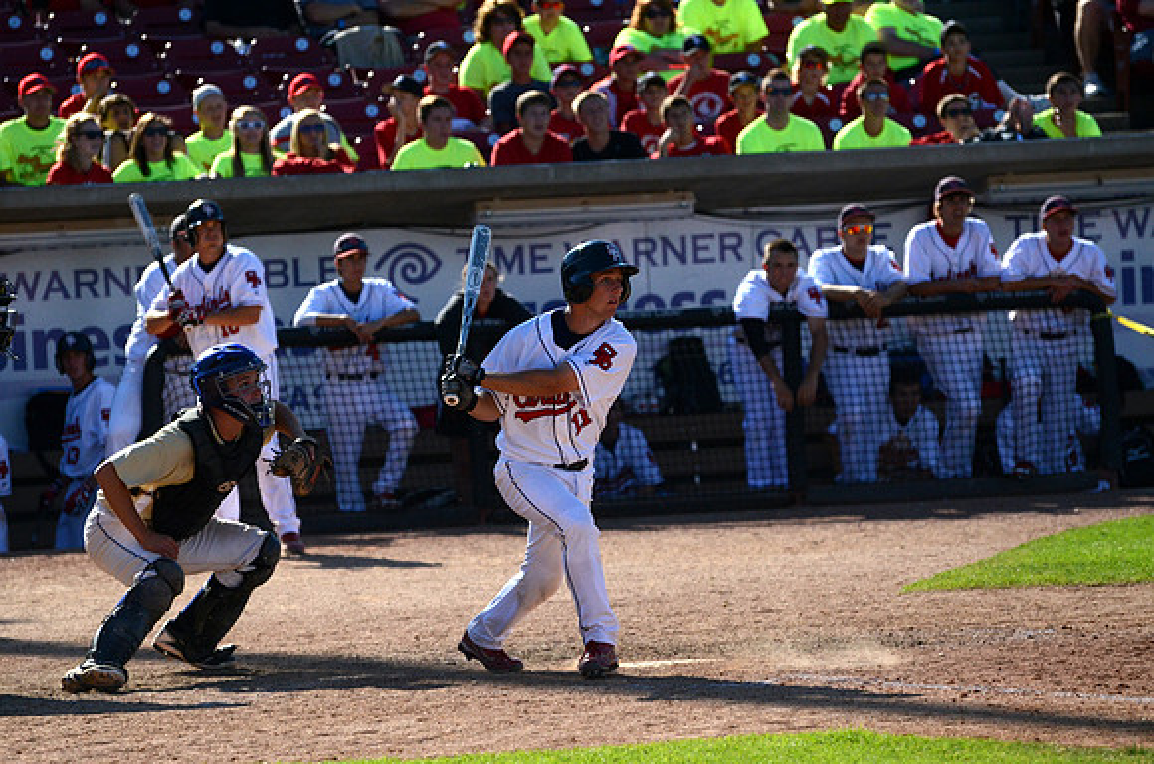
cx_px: 577
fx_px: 10075
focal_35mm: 315
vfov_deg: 4.3
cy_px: 382
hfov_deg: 6.6
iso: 1000
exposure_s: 1/8000
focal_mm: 210
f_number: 5.3
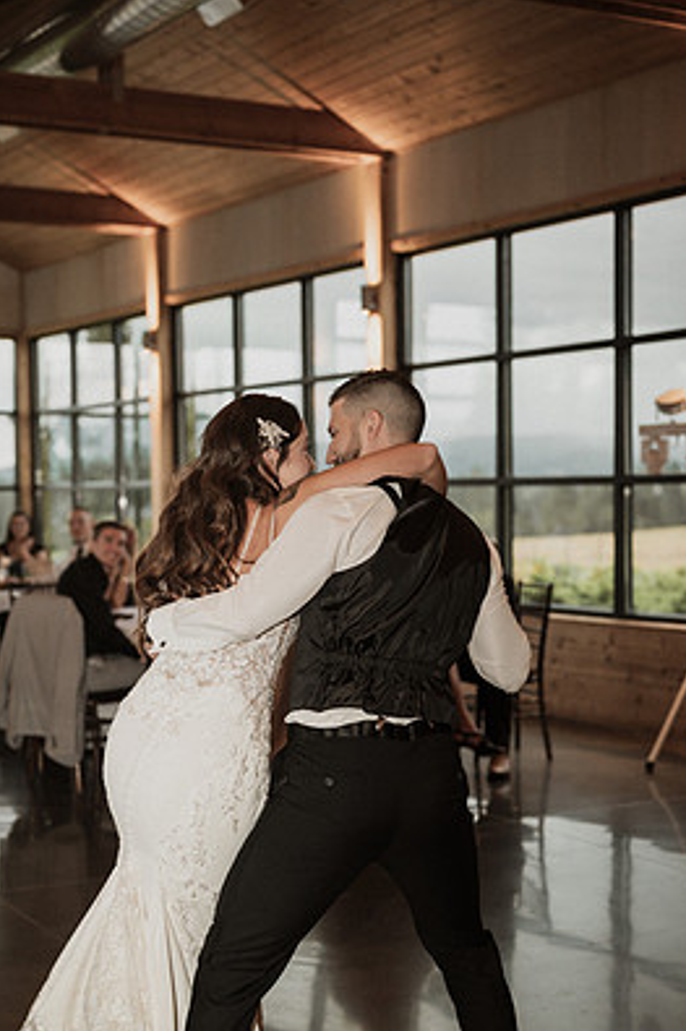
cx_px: 300
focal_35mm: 57
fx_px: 1631
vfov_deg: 35.0
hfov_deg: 23.7
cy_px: 577
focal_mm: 50
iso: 500
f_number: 2.8
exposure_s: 1/100
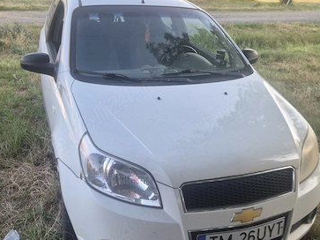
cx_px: 169
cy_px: 121
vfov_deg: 37.7
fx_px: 351
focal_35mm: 38
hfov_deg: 49.0
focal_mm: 5.4
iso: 50
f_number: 1.8
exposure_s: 1/180
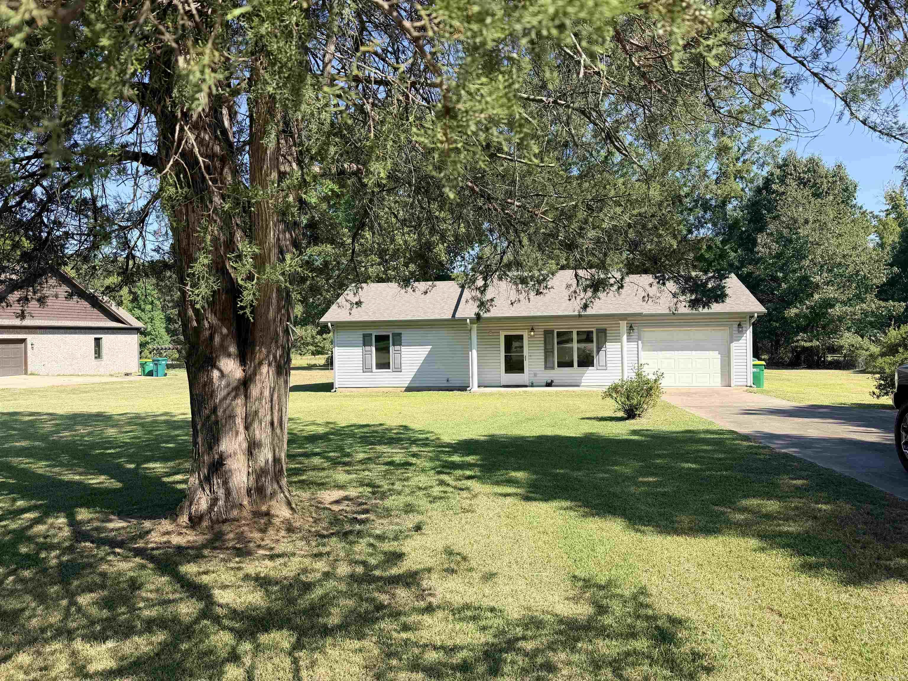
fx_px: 630
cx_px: 454
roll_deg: +0.5
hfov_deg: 71.6
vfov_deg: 56.8
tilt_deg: +0.4
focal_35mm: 24
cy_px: 340
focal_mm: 6.76
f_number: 1.78
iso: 80
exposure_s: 1/2299
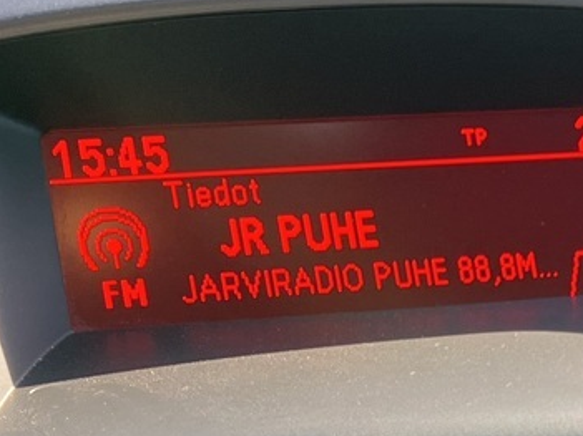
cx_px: 661
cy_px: 753
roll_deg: -1.4
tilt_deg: -26.4
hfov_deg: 16.5
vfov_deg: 12.0
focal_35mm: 115
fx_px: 1936
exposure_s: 1/172
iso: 40
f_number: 1.8
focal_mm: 3.99
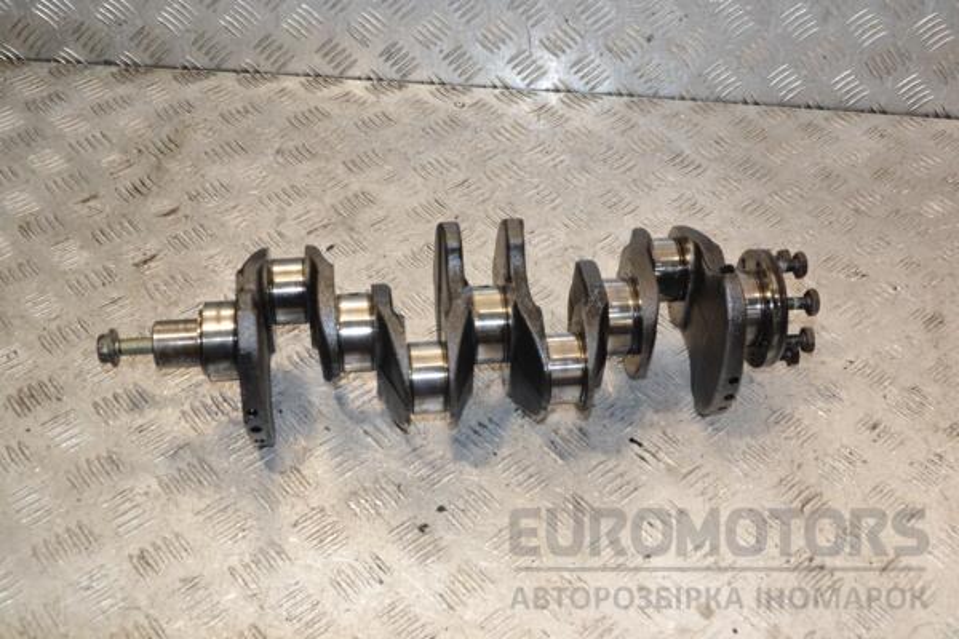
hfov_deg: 43.6
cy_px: 320
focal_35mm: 45
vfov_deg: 29.9
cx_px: 480
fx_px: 1199
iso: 800
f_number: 7.1
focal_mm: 30
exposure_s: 1/200
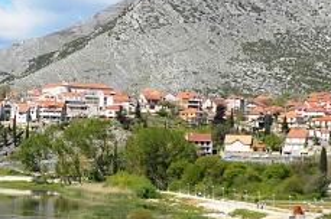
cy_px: 245
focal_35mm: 126
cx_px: 3
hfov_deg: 16.0
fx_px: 1157
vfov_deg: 10.7
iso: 100
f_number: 8
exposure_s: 1/250
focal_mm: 16
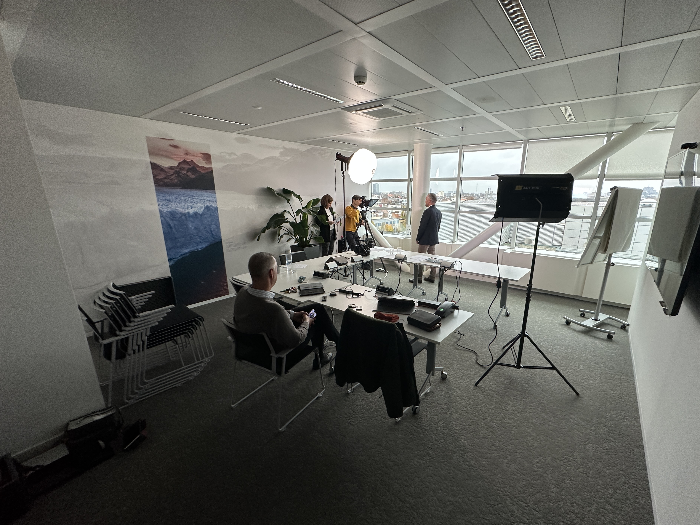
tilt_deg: -14.9
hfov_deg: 98.0
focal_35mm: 15
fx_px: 303
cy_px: 274
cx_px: 374
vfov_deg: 81.7
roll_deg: +0.7
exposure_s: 1/50
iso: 200
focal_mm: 2.22
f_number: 2.2
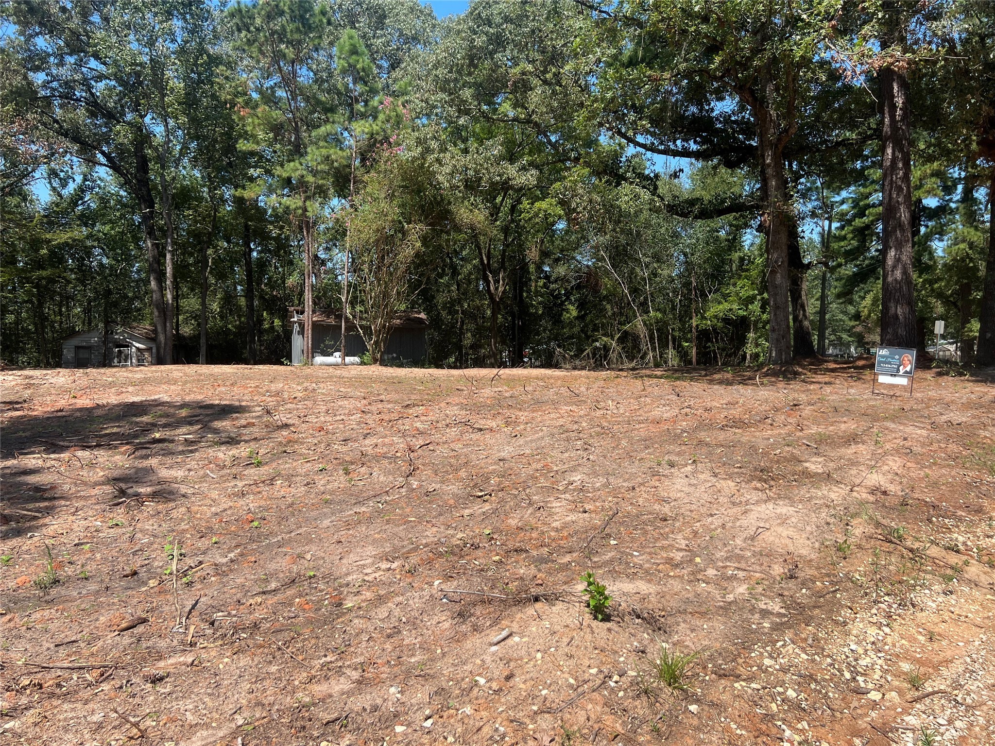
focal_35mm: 26
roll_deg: -0.3
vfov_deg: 53.1
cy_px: 373
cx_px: 498
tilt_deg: +0.3
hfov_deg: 67.3
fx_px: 747
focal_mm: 5.7
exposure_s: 1/2841
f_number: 1.5
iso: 50
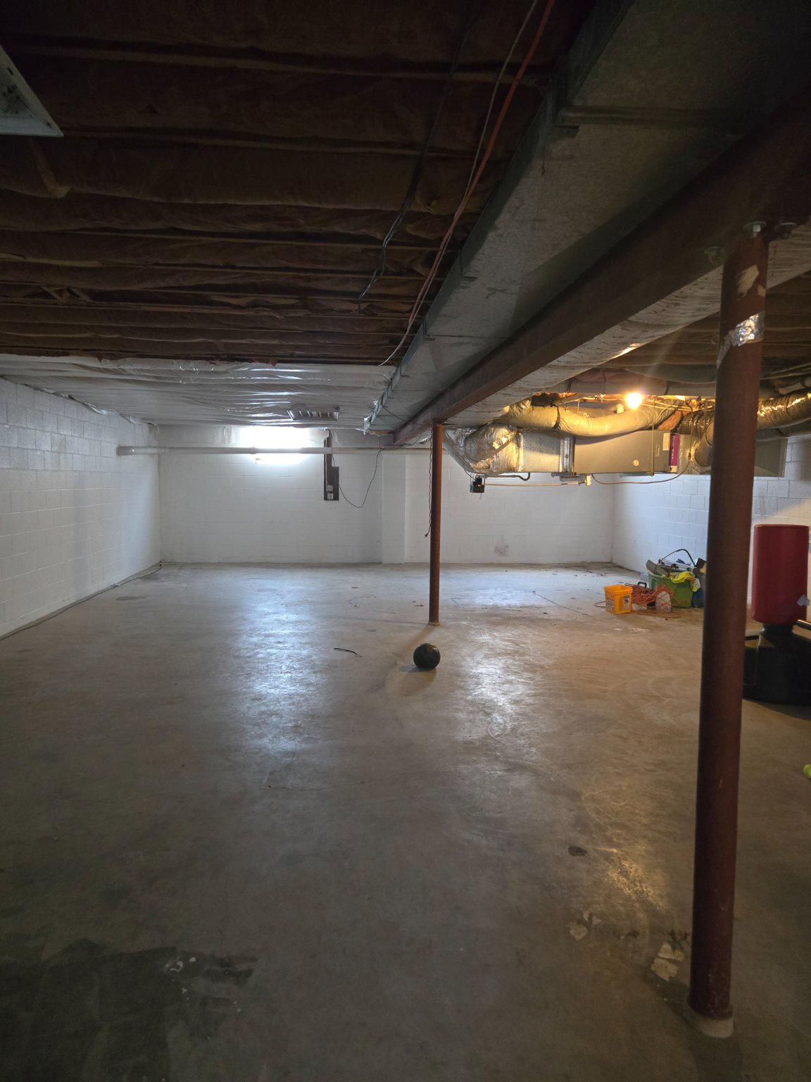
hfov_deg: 58.9
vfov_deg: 73.9
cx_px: 406
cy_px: 541
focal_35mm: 23
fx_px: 718
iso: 1000
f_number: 1.8
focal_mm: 5.4
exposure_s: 1/60
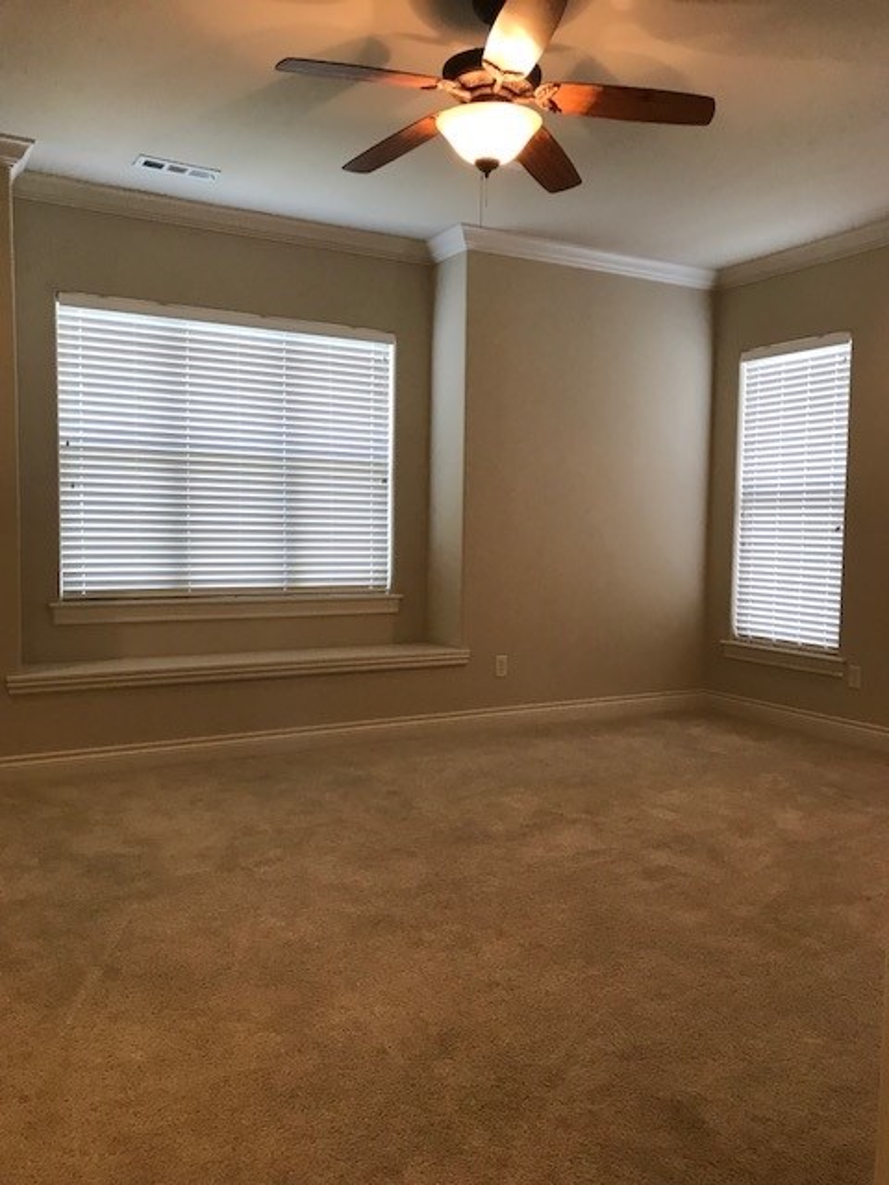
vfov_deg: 63.4
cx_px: 444
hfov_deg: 49.7
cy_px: 592
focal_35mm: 28
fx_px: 959
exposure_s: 1/30
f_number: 1.8
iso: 40
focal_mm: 3.99
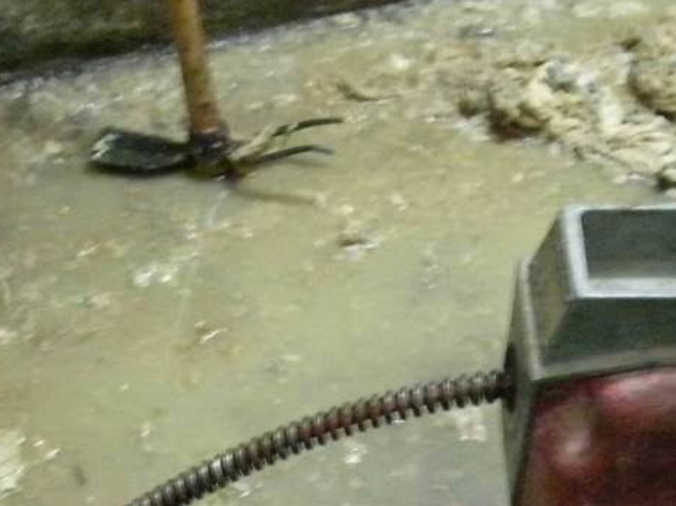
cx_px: 253
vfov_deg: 16.0
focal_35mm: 91
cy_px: 453
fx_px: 1776
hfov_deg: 21.5
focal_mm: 5.7
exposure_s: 1/6.1
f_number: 2.8
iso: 800
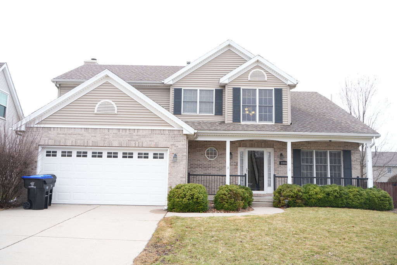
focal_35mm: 33
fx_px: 364
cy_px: 132
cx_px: 198
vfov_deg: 40.0
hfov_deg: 57.2
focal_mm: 33
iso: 250
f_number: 3.5
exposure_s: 1/250
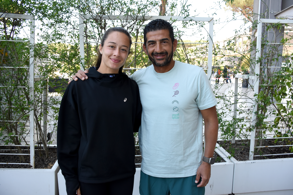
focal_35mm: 27
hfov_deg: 67.4
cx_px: 146
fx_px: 220
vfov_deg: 47.9
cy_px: 98
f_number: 4.5
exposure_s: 1/500
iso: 800
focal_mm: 18
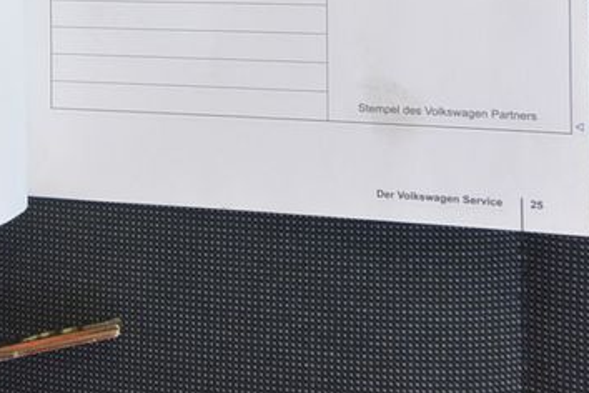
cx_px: -43
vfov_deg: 16.6
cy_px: -109
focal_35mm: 78
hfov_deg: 24.4
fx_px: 1276
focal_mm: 10
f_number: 3.5
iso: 200
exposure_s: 1/160
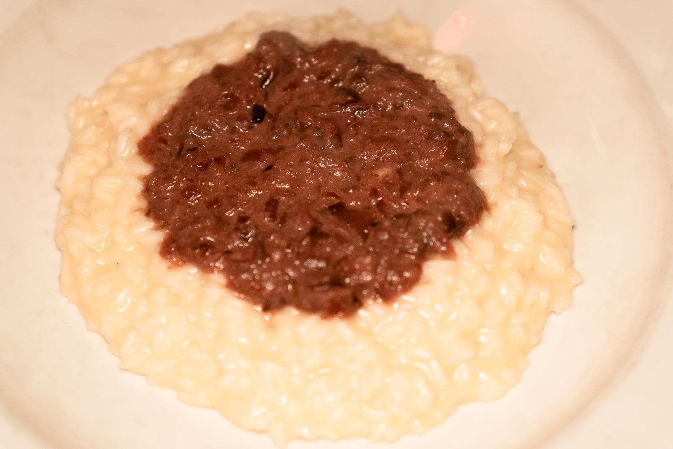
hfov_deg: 24.1
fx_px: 1578
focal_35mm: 84
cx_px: 363
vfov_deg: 16.2
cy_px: 226
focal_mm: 73
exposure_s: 1/125
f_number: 2.8
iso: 3200
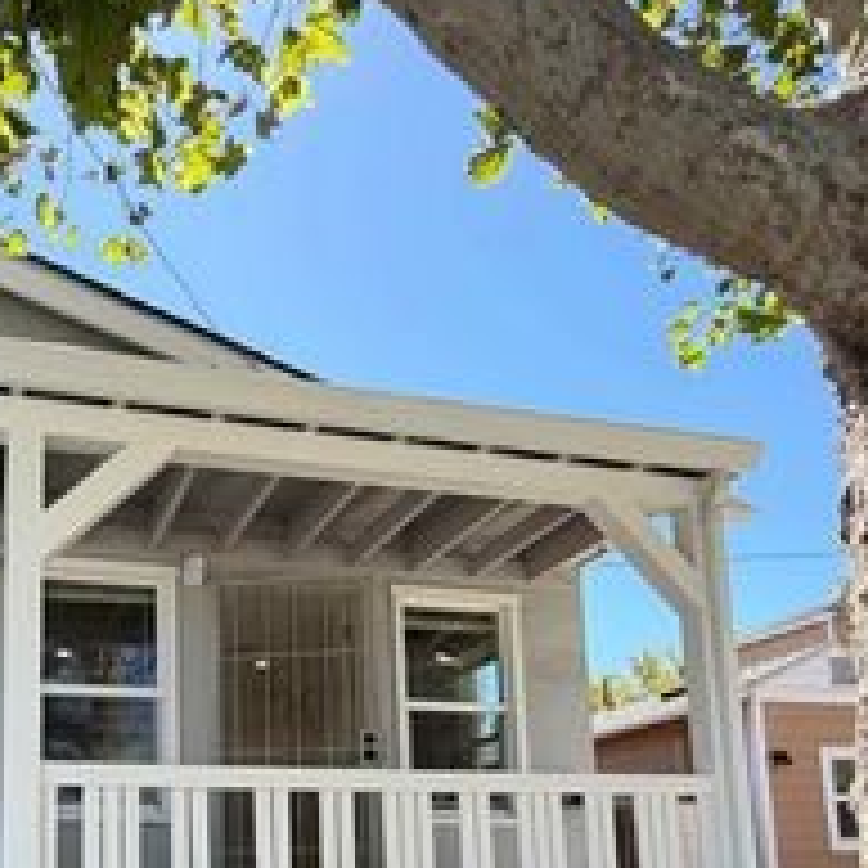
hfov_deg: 49.1
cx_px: 220
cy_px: 780
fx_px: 908
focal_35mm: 32
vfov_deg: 46.2
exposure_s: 1/579
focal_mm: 2.22
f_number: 2.2
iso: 40
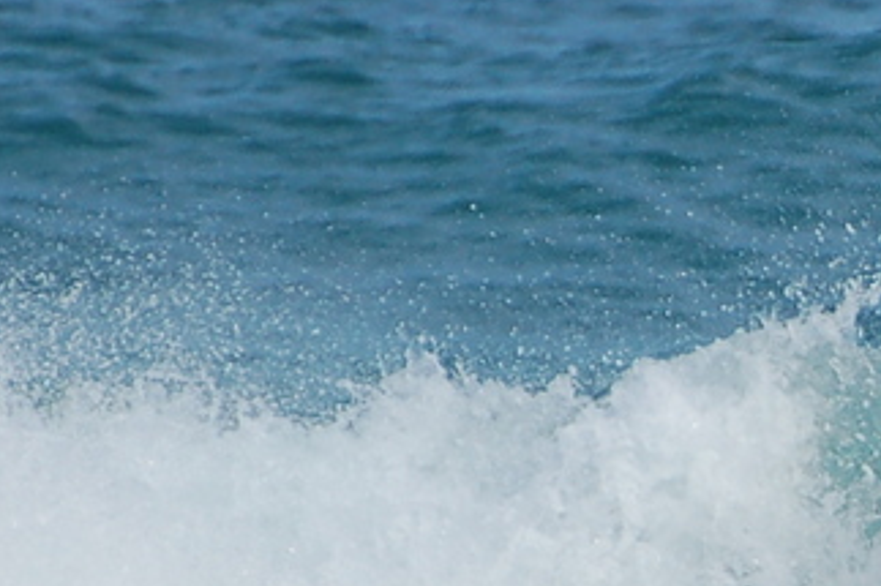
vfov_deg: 0.6
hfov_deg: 0.9
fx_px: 54592
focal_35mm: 2232
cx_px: 1129
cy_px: 537
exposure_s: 1/1000
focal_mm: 300
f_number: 5.6
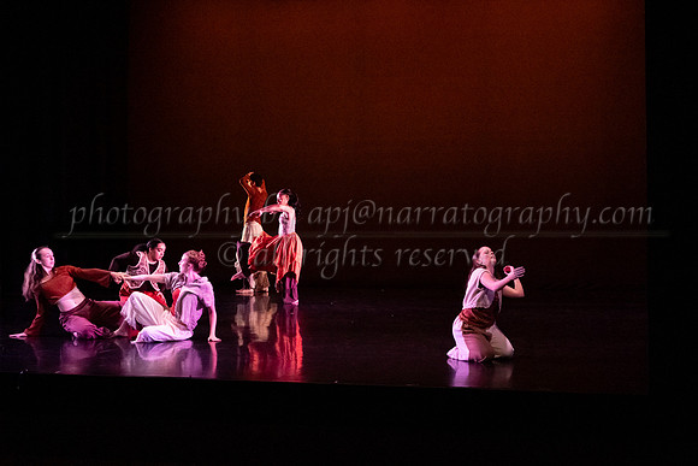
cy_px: 233
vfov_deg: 25.1
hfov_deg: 36.7
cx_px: 438
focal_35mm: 54
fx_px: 1046
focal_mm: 43
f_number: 4
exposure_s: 1/400
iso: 4000
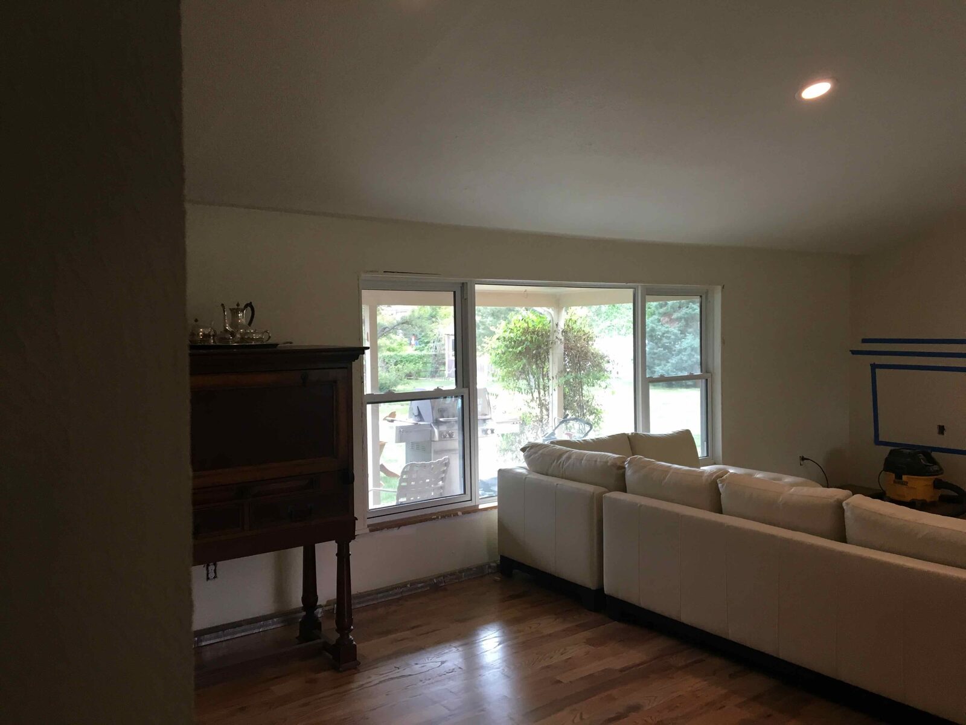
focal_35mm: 29
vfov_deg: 48.2
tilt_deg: -2.6
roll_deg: -0.5
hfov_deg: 61.7
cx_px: 483
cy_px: 362
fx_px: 809
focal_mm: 4.15
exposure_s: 1/30
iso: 40
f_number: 2.2
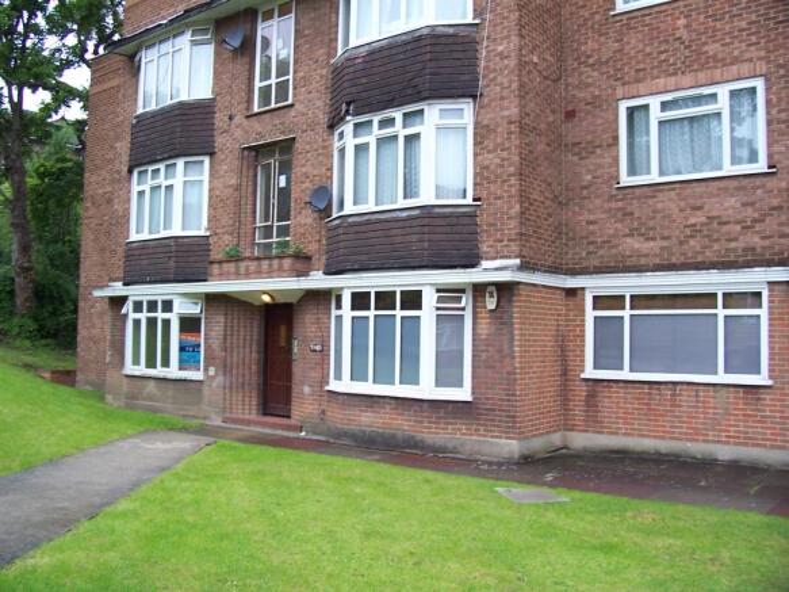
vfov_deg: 41.8
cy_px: 296
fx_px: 775
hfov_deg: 54.0
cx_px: 394
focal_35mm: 34
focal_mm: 5.6
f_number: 2.7
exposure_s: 1/90
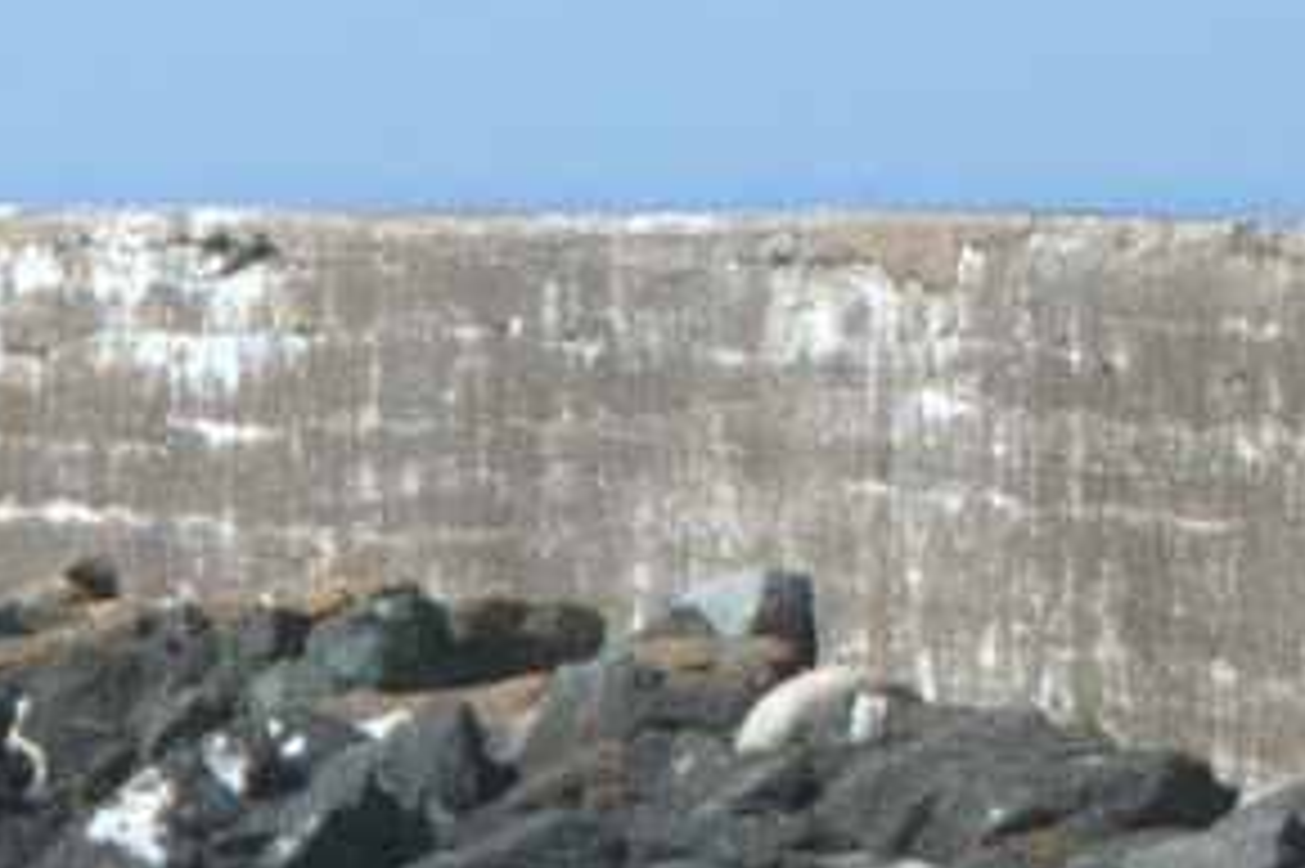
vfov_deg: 1.9
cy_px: 205
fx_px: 26881
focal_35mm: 742
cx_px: -626
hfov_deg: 2.8
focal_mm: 70
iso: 200
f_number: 5.6
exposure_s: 1/640
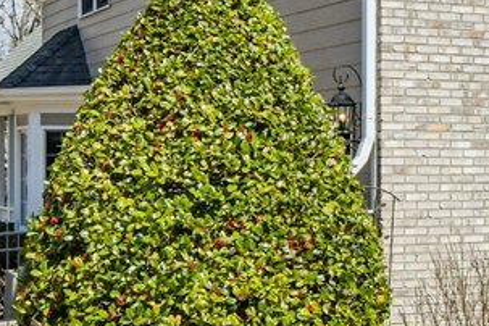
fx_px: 1467
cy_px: 167
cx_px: 578
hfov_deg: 18.0
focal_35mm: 108
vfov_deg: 12.7
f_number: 8
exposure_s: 1/2500
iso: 400
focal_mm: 16
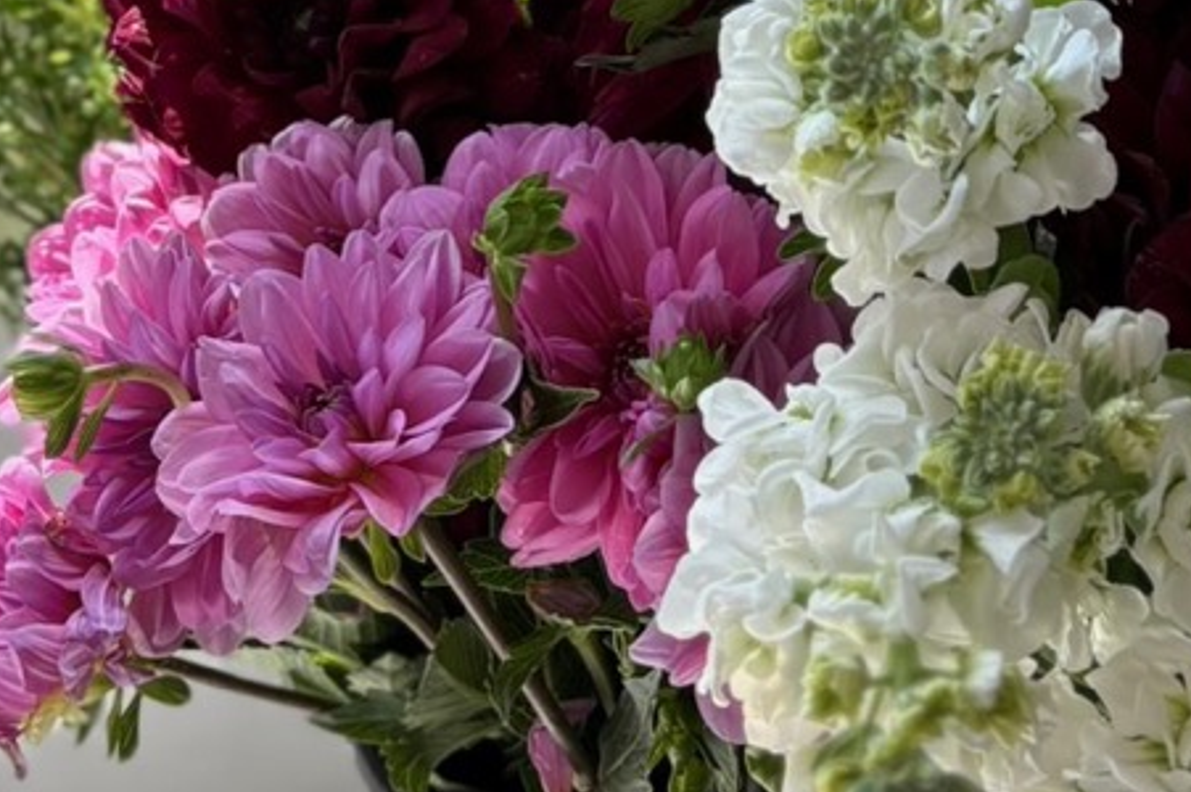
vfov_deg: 11.9
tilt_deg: -19.5
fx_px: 3570
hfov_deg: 18.8
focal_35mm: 108
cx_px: 895
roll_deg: -0.7
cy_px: -528
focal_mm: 5.96
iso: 32
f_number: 1.6
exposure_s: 1/124
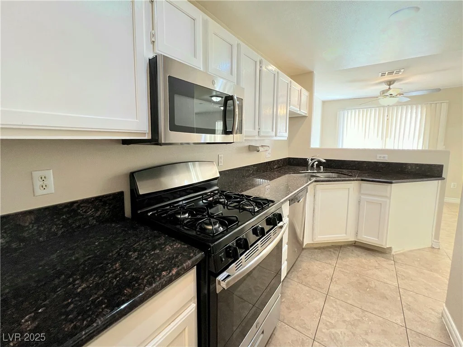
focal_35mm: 13
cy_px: 174
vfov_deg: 89.9
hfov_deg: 106.2
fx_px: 174
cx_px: 232
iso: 400
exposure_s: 1/60.2
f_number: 1.8
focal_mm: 1.57
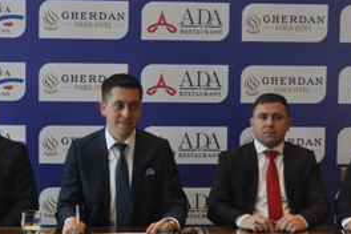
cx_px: 178
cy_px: 124
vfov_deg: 18.5
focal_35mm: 74
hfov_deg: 27.4
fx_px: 720
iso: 400
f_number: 5.6
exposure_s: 1/125
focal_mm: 29
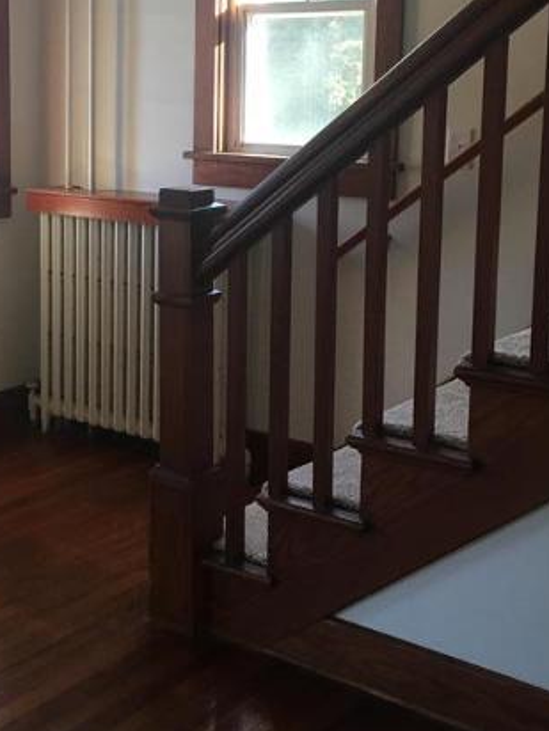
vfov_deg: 35.3
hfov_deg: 26.8
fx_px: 1142
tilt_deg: -7.0
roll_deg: -1.2
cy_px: 268
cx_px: 174
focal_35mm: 54
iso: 40
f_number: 2.2
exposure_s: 1/30
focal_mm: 4.15
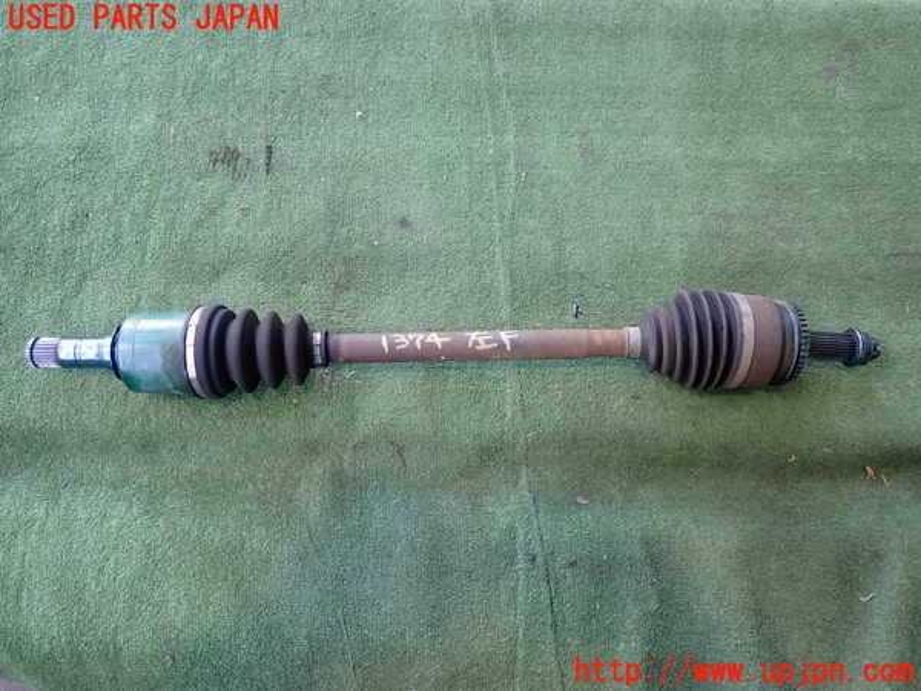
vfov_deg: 46.8
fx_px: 798
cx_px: 460
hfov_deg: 60.0
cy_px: 346
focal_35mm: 30
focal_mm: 5.4
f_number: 2.3
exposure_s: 1/60
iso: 200
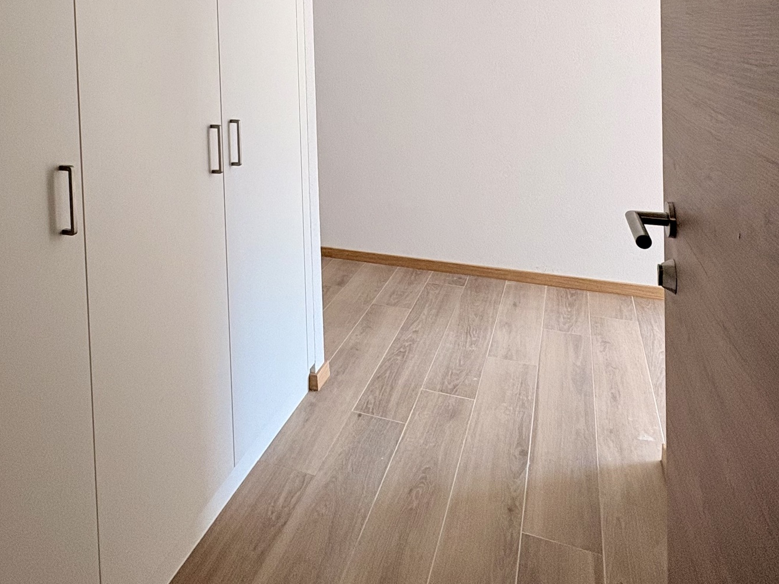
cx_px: 316
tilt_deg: -1.2
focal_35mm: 27
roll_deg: +2.2
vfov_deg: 46.2
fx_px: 608
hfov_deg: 64.8
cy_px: 55
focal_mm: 2.22
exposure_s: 1/100
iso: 160
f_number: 2.2
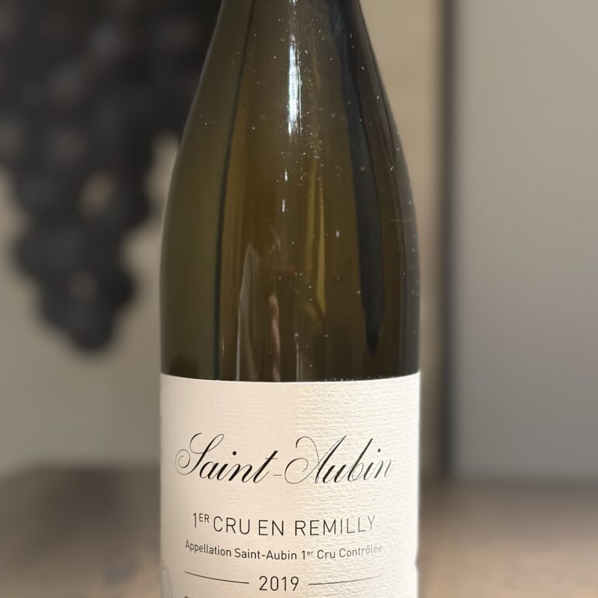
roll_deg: -0.7
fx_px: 1114
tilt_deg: -5.6
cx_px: 298
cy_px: 380
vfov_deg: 29.9
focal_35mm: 57
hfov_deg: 30.0
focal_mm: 6.86
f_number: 1.78
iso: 400
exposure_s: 1/60
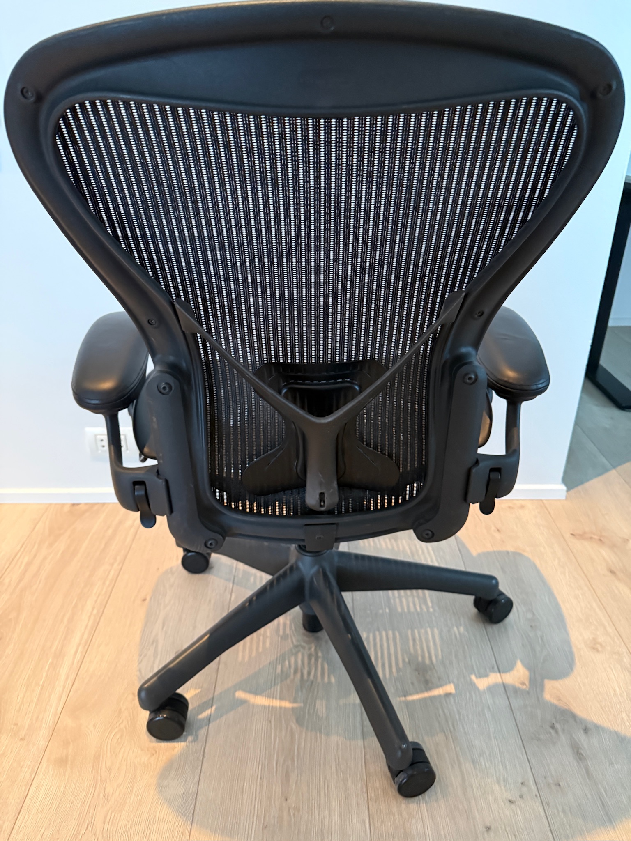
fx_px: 583
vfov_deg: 71.6
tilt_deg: -27.6
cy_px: 420
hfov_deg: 56.8
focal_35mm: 24
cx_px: 316
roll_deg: -0.5
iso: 800
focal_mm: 6.76
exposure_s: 1/50
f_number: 1.78
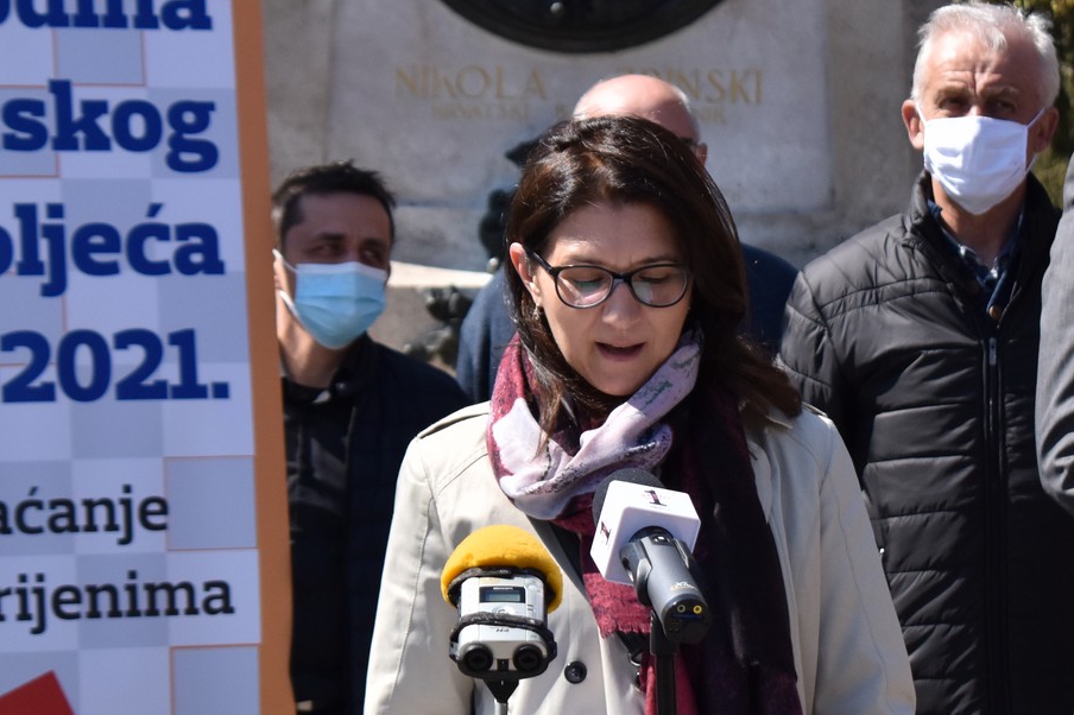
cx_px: 626
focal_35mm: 148
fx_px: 4410
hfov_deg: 13.9
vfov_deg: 9.3
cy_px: 371
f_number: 5.6
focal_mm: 55
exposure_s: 1/4000
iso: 640
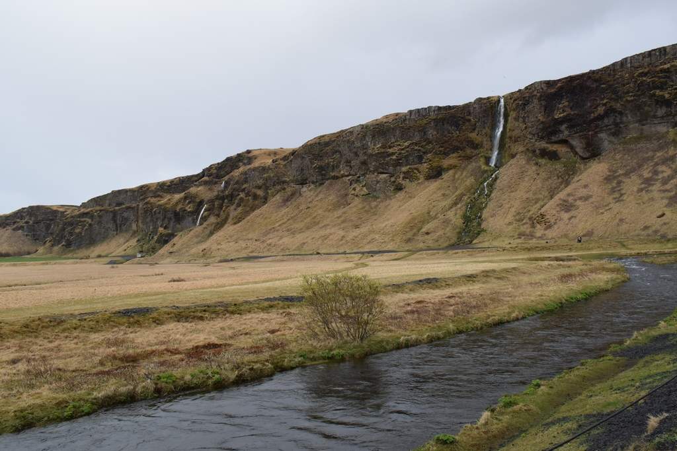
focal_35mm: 33
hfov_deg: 57.2
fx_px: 621
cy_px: 226
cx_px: 338
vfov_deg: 40.0
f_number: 11
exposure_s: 1/500
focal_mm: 22
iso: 1000
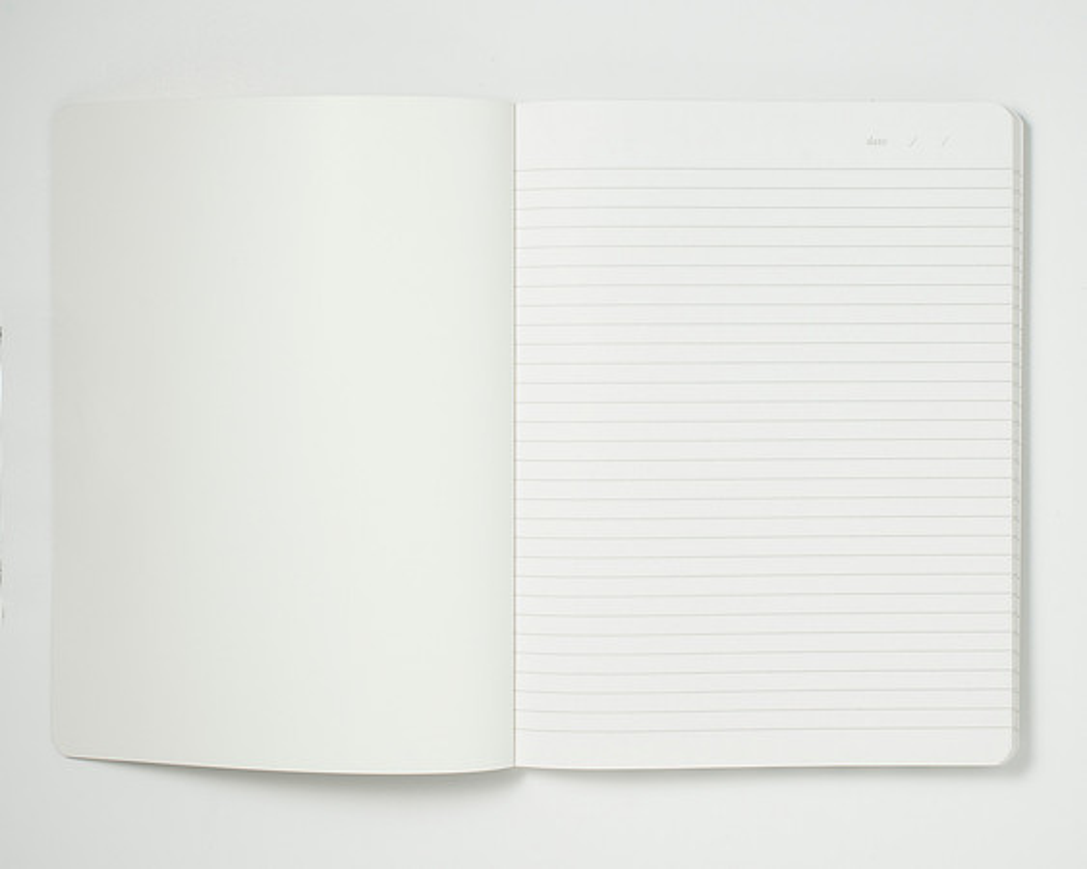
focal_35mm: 67
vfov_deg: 22.8
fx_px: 2152
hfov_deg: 28.3
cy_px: 456
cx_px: 552
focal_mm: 50
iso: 200
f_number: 9
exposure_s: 1/200
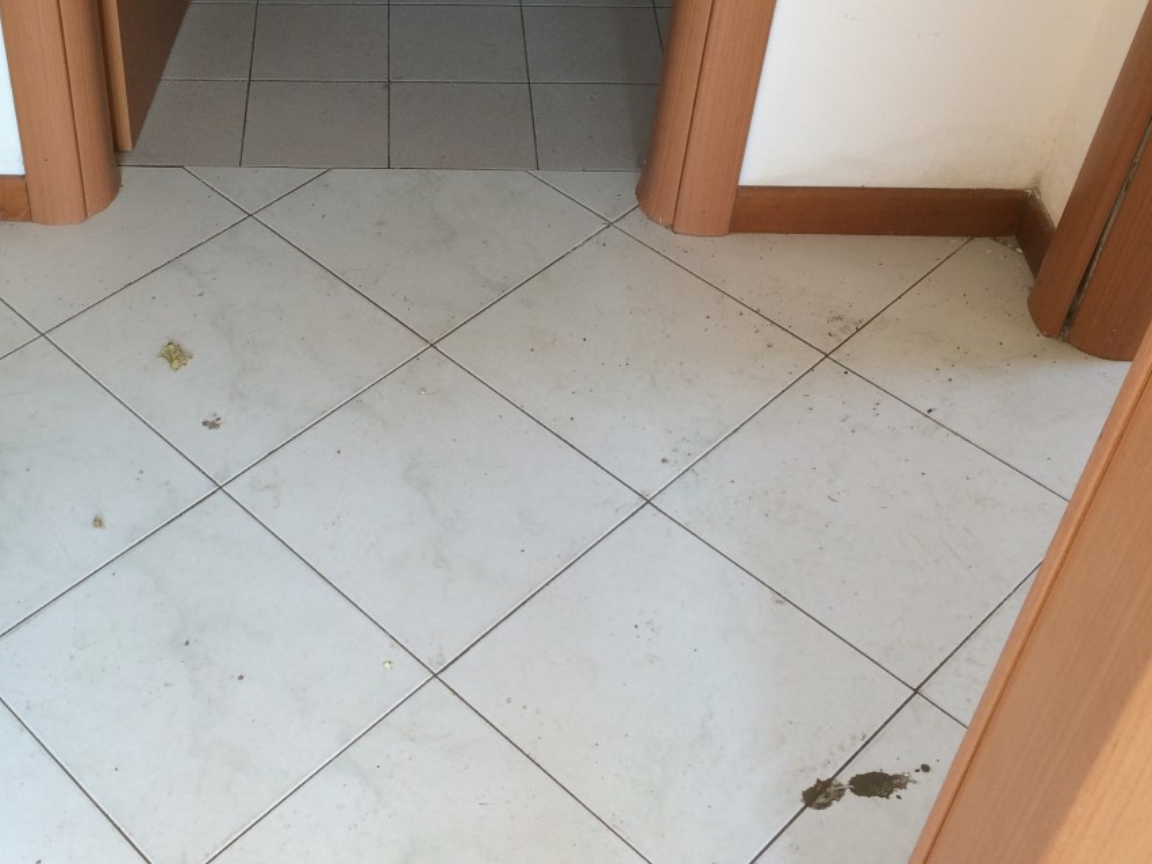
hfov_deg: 38.2
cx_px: 331
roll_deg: -0.8
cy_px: 291
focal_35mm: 49
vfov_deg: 29.5
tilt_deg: -43.8
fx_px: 1631
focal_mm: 4.15
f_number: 2.2
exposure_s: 1/50
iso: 40
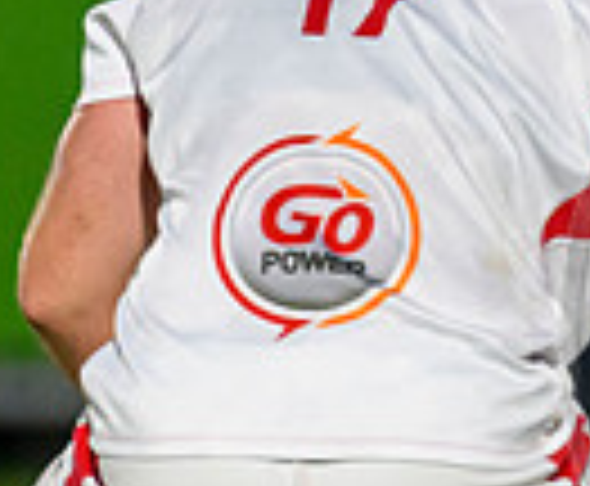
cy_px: 1
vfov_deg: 0.4
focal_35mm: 3569
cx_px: 1366
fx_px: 63070
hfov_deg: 0.5
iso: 4000
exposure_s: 1/1250
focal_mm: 560
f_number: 4
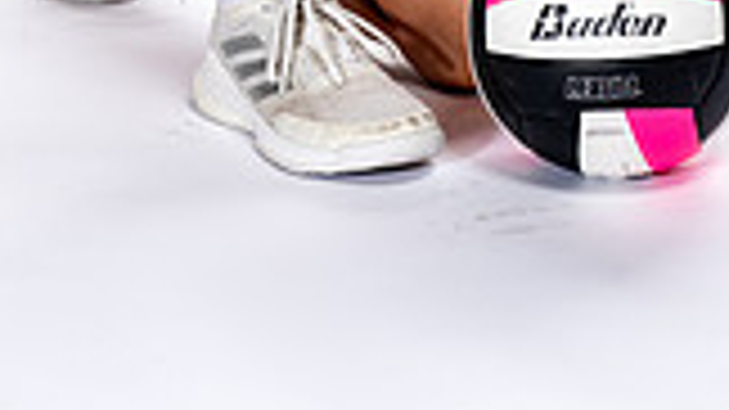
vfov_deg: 6.2
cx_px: 266
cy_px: -568
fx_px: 3594
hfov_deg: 11.6
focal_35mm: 186
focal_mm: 64
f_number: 5.6
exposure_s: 1/250
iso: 400
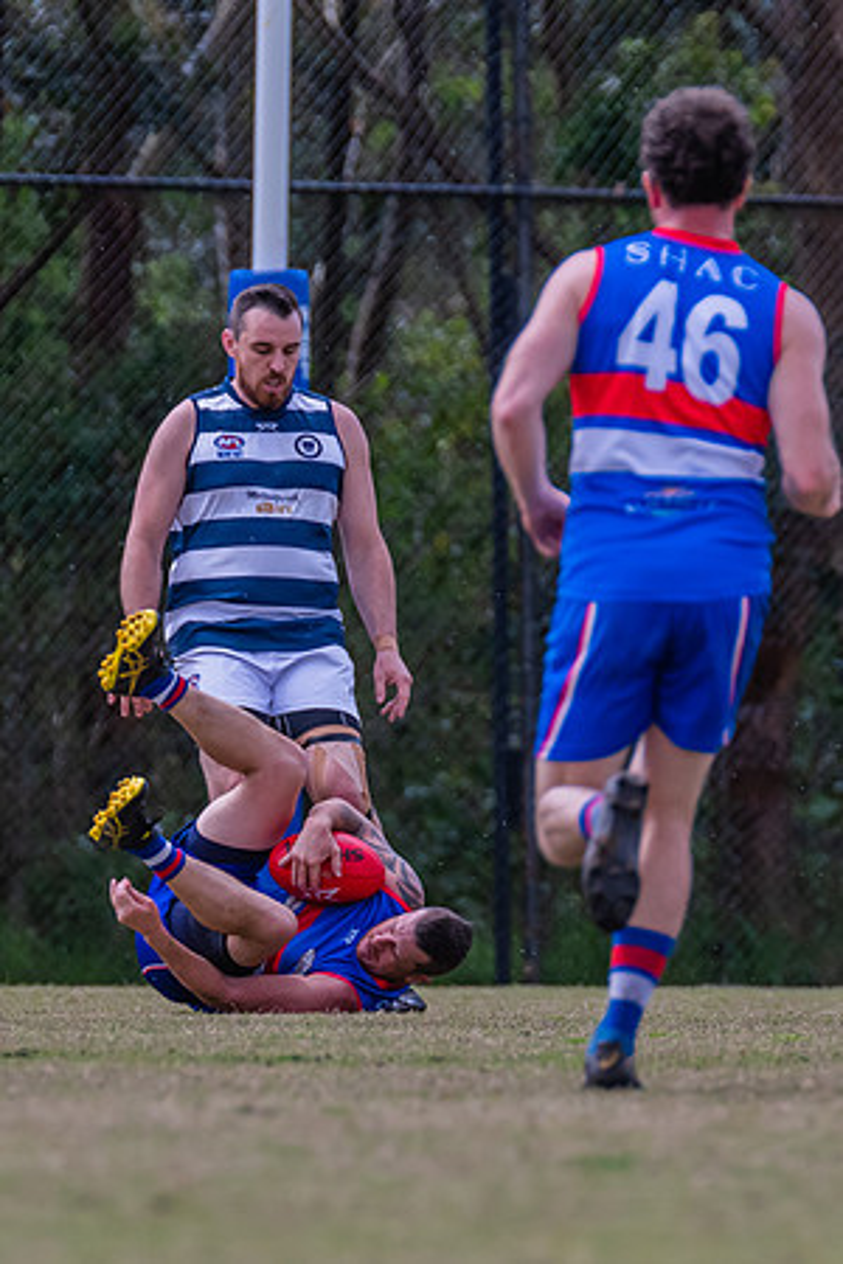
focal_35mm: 800
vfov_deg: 2.6
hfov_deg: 1.7
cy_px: 681
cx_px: 281
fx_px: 28086
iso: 800
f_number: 5.6
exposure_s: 1/1600
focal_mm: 330
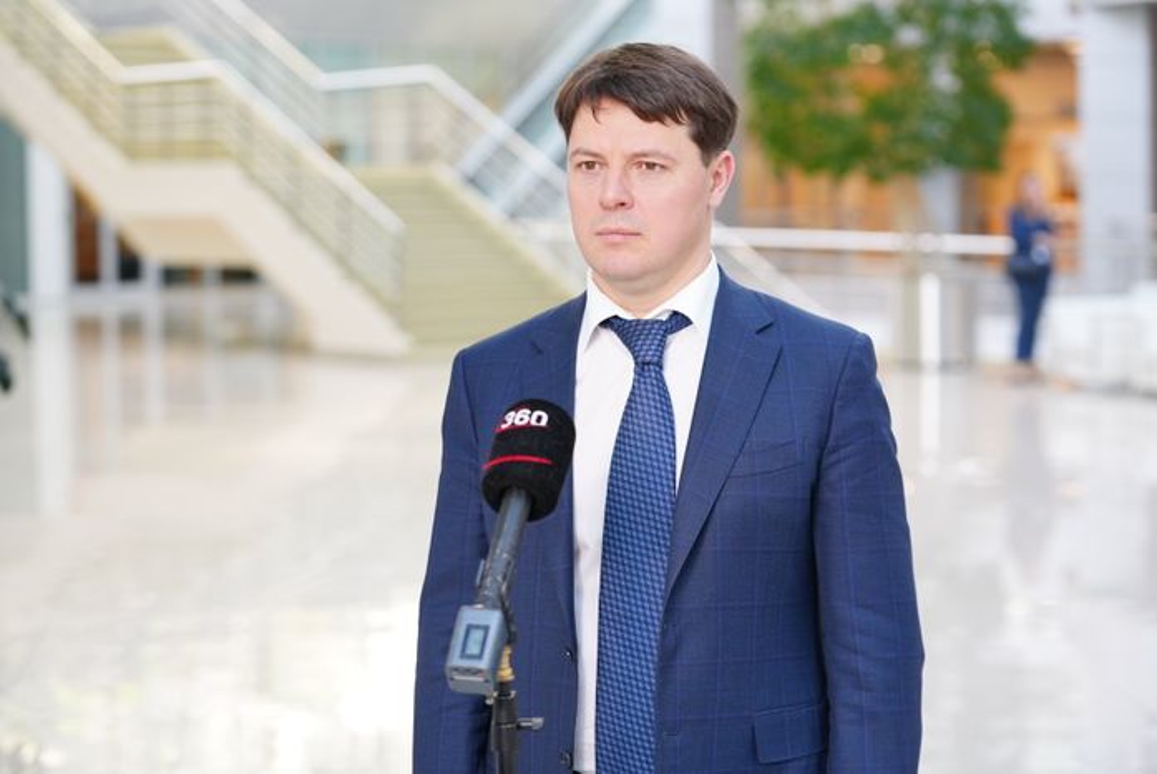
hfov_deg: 25.7
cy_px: 387
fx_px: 2541
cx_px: 578
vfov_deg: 17.3
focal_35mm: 79
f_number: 3.5
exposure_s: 1/125
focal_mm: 79
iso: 800
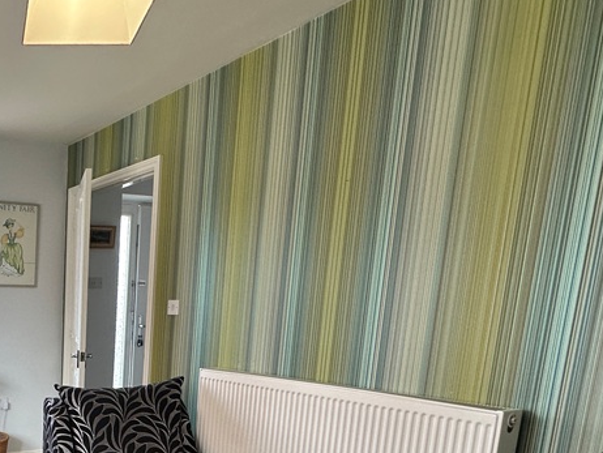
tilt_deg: -8.3
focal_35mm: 31
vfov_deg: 42.4
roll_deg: -0.3
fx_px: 540
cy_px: 393
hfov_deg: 46.1
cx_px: -34
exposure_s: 1/100
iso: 125
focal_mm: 2.22
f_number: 2.2
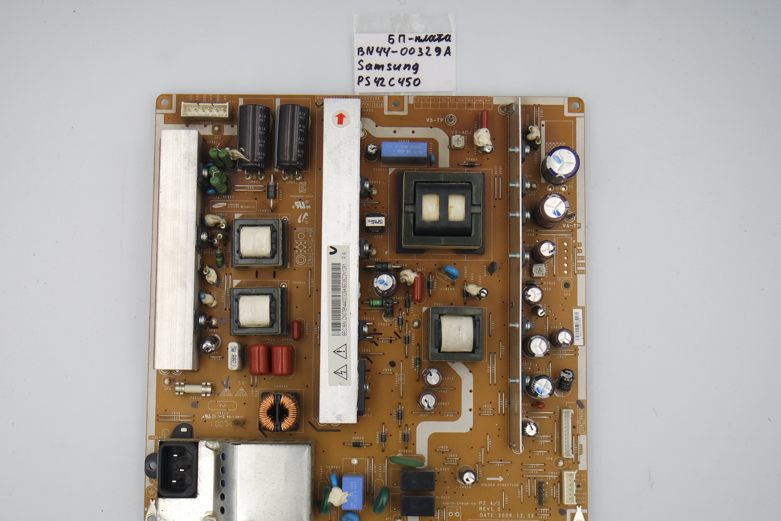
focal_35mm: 48
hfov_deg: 41.1
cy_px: 281
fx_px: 1041
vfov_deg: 28.1
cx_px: 381
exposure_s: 1/100
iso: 160
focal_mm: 16
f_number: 5.6
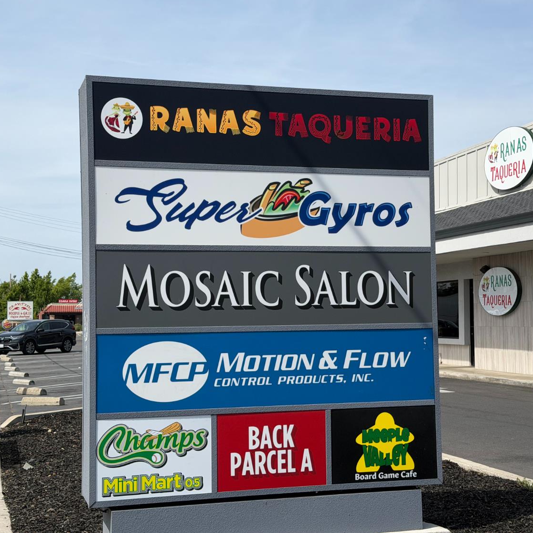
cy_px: 265
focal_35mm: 57
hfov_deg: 30.0
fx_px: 993
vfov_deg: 30.0
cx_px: 277
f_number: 1.78
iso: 64
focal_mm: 6.76
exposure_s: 1/6536
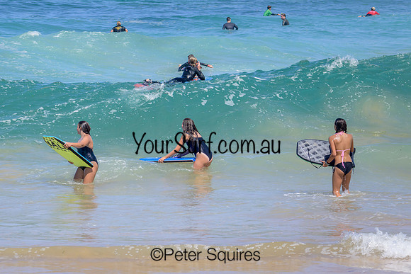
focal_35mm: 244
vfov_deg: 5.6
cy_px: 155
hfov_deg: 8.4
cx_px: 196
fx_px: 2789
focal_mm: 210
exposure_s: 1/2000
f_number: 11
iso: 1000
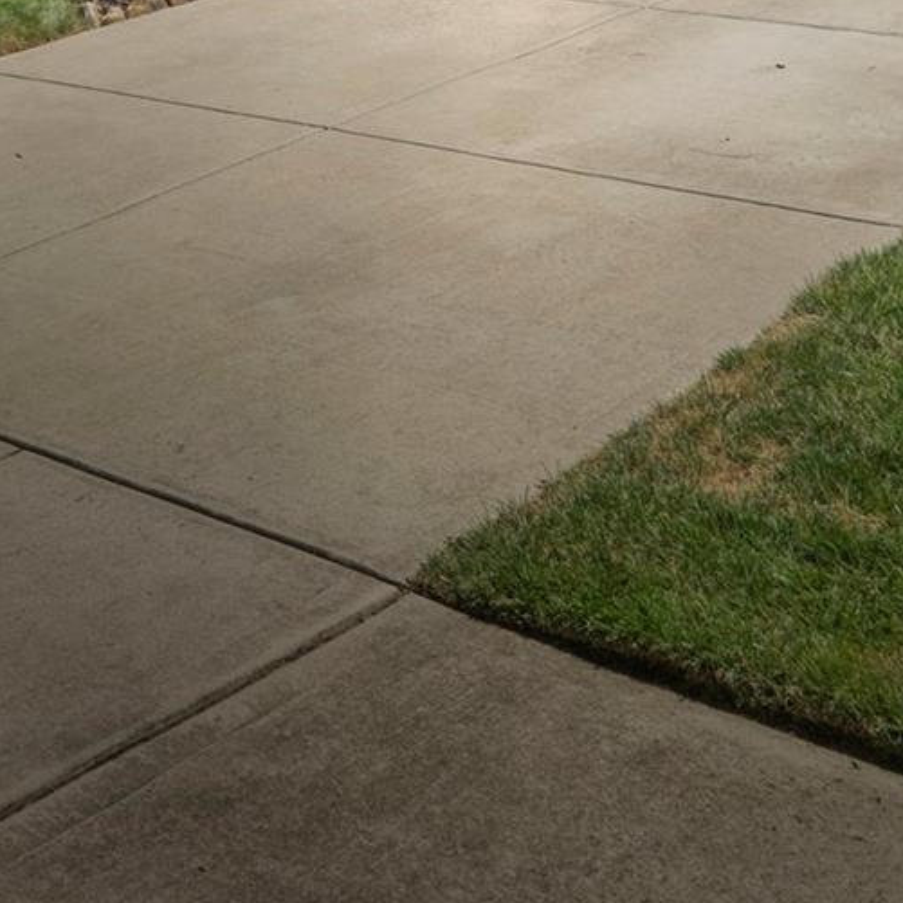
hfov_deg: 28.6
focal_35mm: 59
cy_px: -217
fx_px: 1741
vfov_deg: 25.6
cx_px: 227
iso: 100
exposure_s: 1/40
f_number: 14
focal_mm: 17
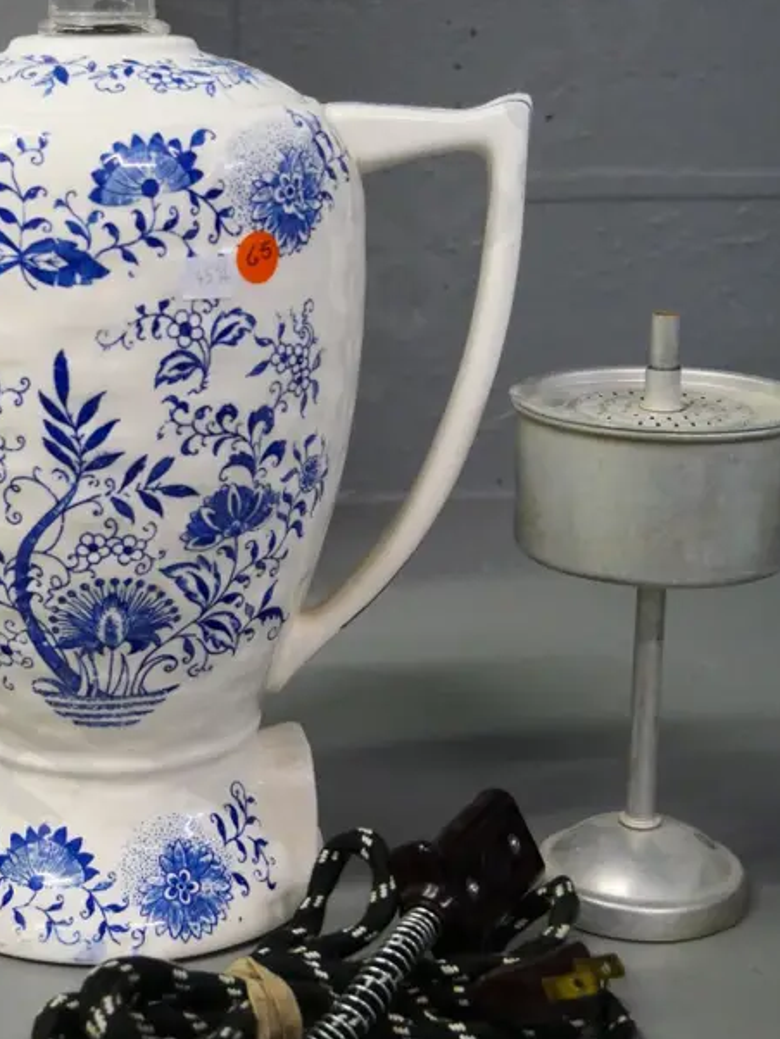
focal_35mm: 68
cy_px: 488
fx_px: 2042
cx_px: 252
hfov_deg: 21.5
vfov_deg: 28.5
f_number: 4.1
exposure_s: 1/320
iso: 3200
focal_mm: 20
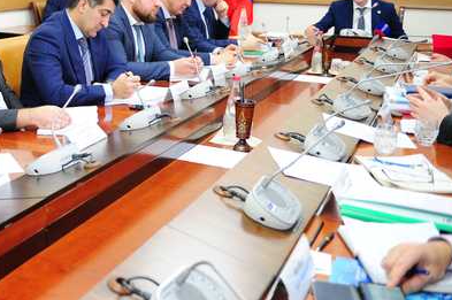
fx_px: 690
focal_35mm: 55
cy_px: 74
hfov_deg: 33.8
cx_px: 23
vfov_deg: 24.3
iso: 2500
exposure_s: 1/200
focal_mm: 27
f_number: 3.2
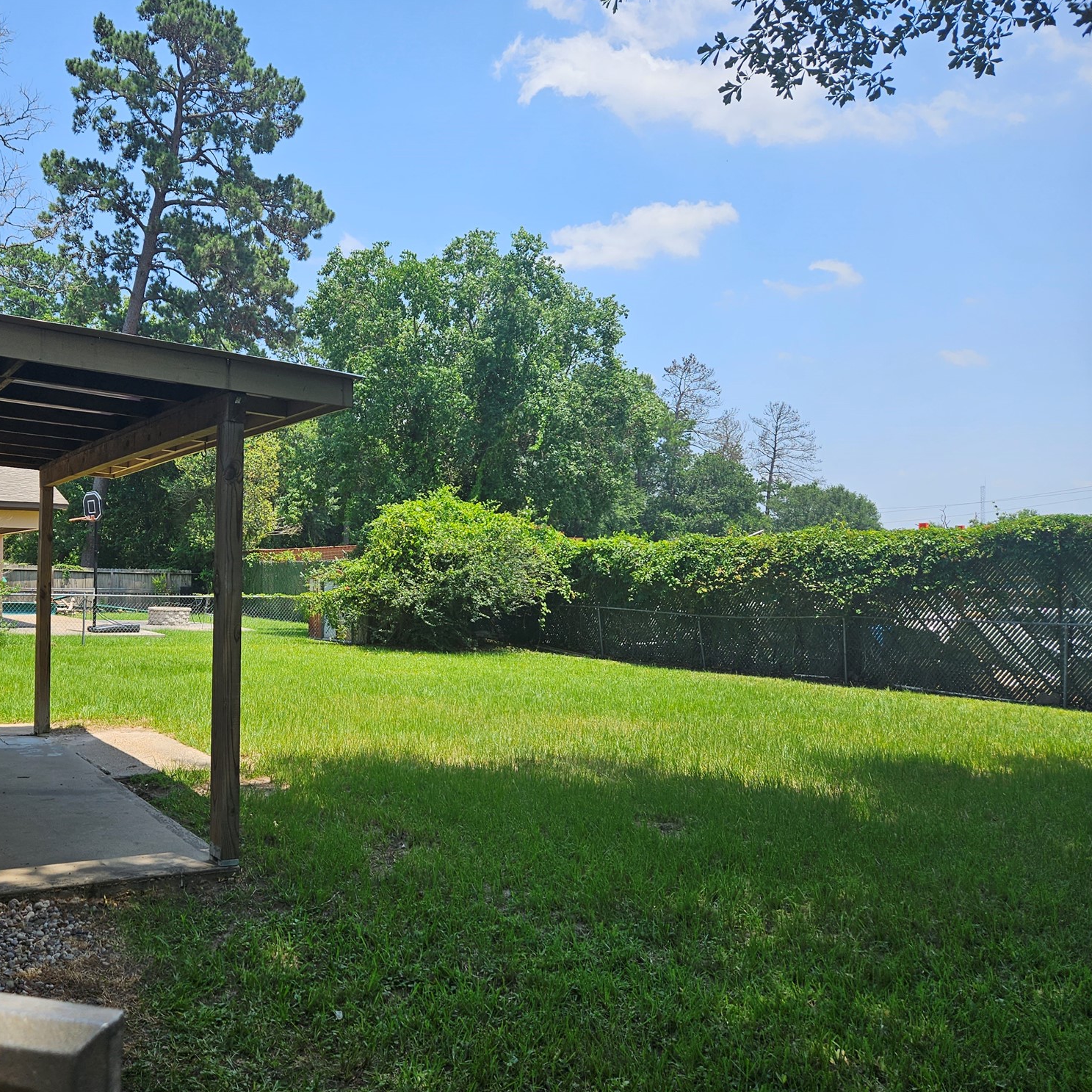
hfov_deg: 55.8
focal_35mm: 28
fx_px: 999
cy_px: 546
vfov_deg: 57.3
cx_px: 344
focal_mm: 5.4
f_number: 1.8
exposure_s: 1/1182
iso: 25
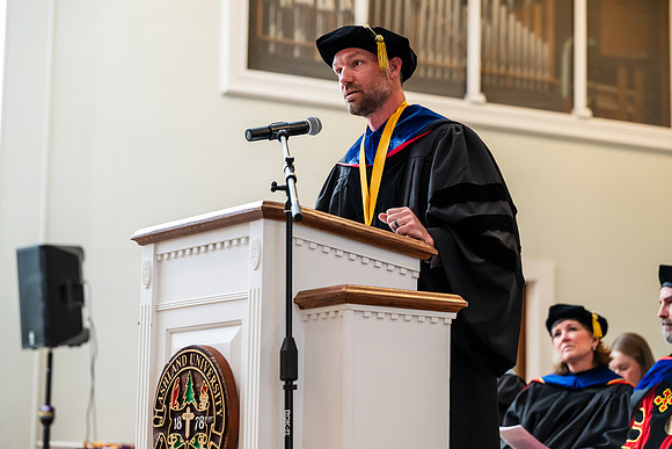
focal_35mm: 93
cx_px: 336
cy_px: 224
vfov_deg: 14.7
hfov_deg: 21.9
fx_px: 1736
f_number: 3.5
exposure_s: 1/200
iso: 1600
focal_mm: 93
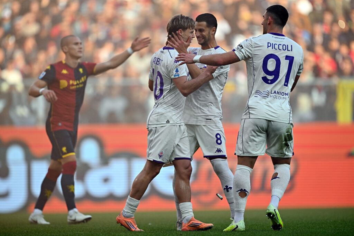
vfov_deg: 3.4
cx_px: 177
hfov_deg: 5.2
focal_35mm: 400
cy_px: 118
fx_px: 3934
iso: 400
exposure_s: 1/2500
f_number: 2.8
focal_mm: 400
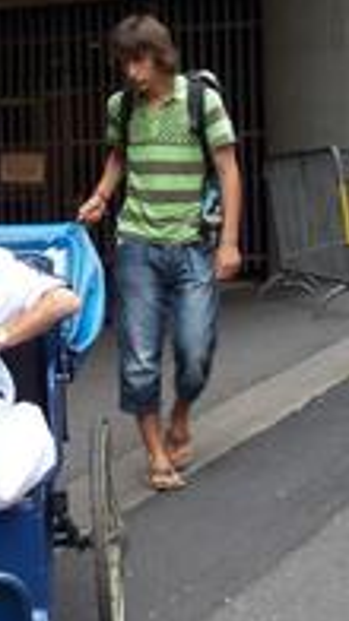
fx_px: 1780
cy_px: 217
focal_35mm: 108
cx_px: -89
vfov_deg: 19.8
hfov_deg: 11.0
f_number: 3.4
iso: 64
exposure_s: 1/80
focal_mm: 7.9
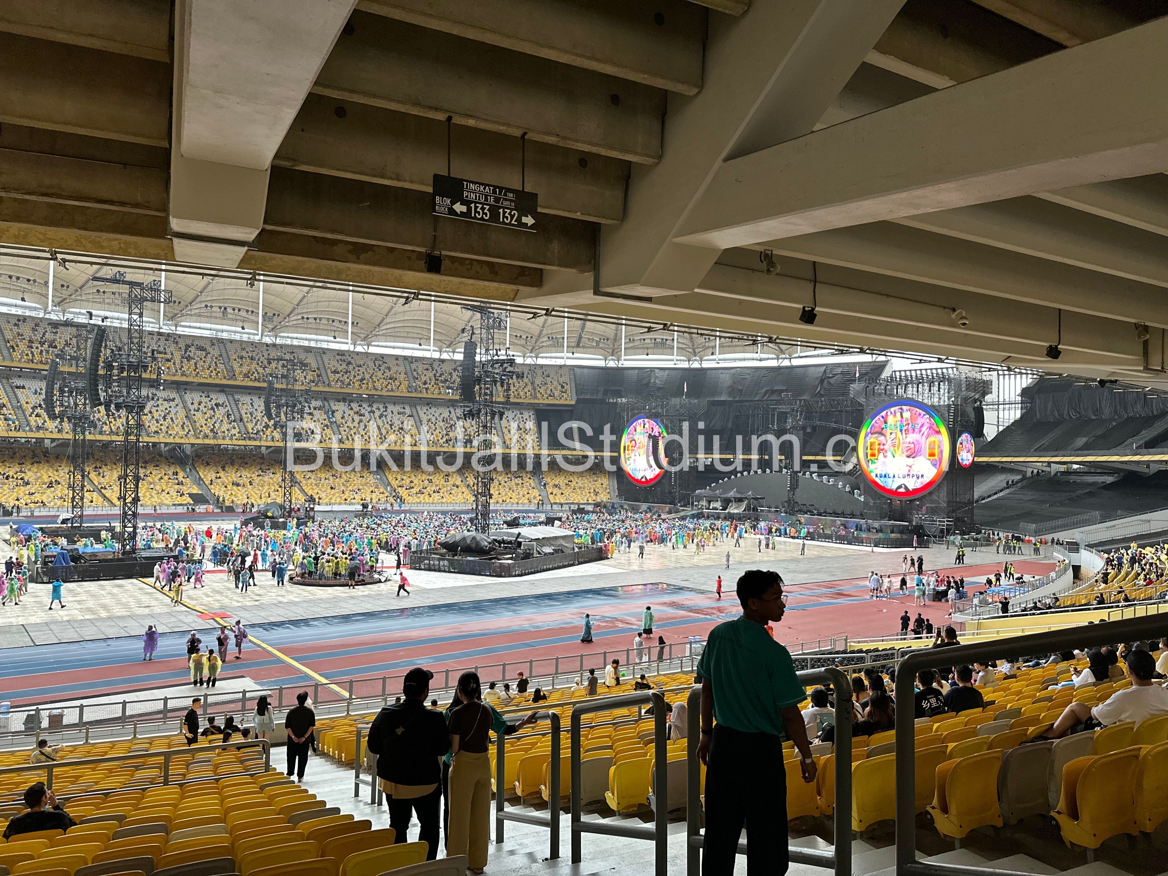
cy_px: 438
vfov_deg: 56.8
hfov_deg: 71.6
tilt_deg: +1.6
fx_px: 810
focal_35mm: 24
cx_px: 584
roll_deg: -1.2
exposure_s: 1/100
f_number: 1.78
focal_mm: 6.86
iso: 200
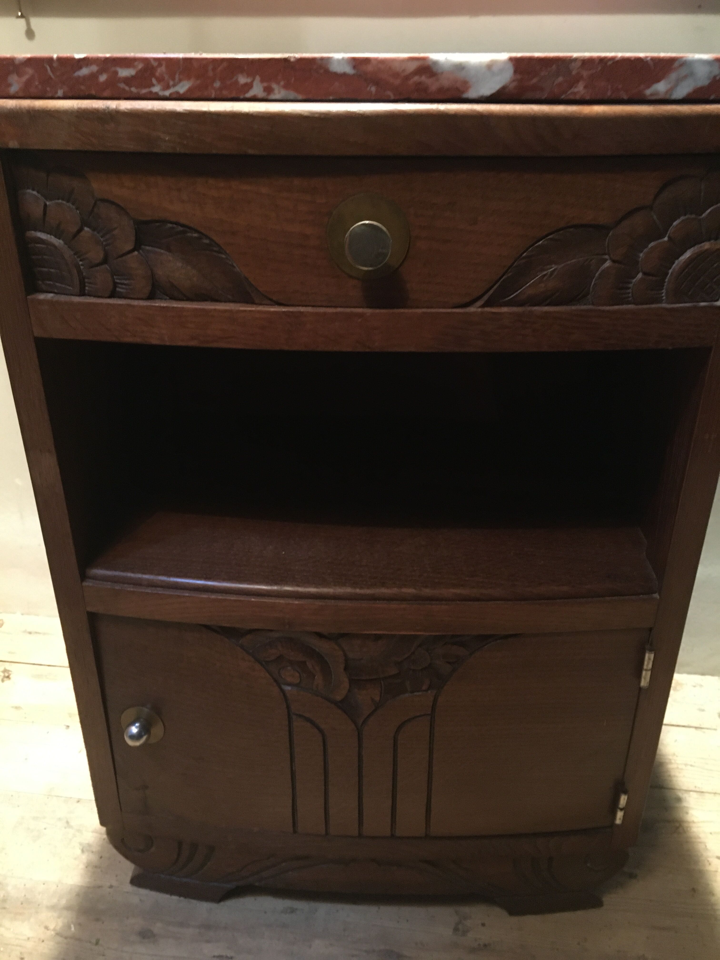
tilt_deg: -26.8
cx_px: 360
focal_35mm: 29
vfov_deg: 61.7
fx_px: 804
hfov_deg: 48.2
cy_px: 480
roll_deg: -0.2
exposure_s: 1/17
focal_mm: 4.15
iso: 400
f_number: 2.2
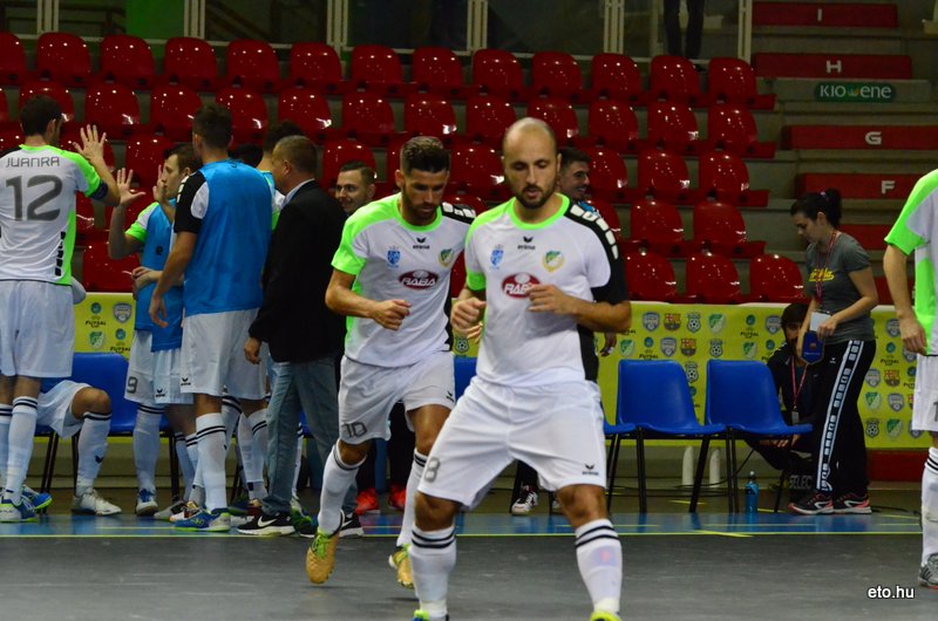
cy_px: 310
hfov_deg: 9.8
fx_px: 5461
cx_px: 469
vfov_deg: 6.5
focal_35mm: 210
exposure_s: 1/640
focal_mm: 140
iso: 6400
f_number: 6.3
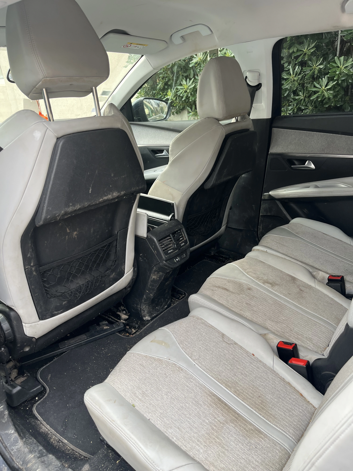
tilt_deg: -29.6
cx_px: 176
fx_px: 354
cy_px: 236
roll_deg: +9.2
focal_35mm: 26
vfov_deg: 67.3
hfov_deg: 53.1
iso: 32
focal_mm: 5.1
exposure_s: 1/129
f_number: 1.6
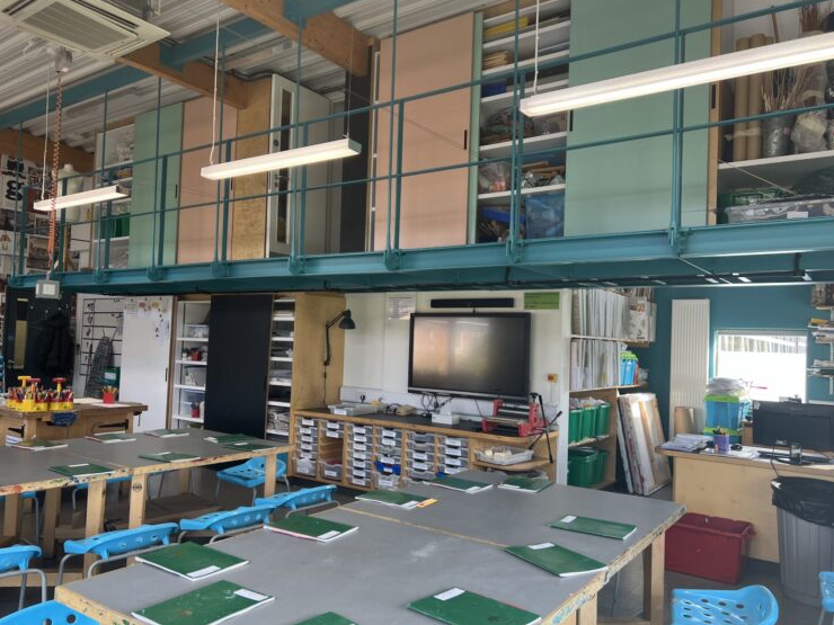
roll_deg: -2.6
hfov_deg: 65.3
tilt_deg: +2.7
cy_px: 320
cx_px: 416
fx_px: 651
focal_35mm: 27
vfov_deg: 51.3
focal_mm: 5.7
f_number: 1.5
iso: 40
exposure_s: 1/100
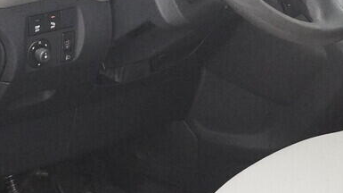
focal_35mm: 141
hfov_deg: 15.2
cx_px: 212
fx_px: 1282
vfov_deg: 8.6
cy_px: 109
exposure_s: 1/320
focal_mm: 24
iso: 6400
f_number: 5.6
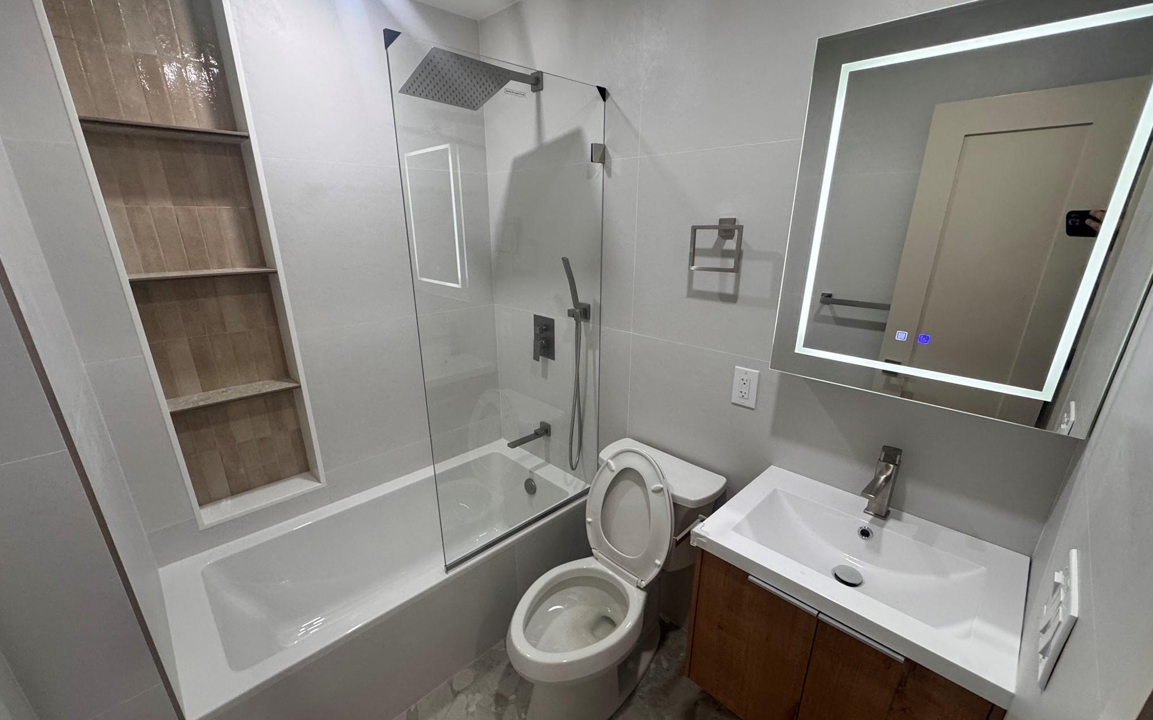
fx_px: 471
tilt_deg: -20.4
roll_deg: +0.2
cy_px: 384
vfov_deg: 74.7
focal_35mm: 15
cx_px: 573
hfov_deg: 101.5
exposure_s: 1/120
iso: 200
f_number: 2.2
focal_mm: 2.22
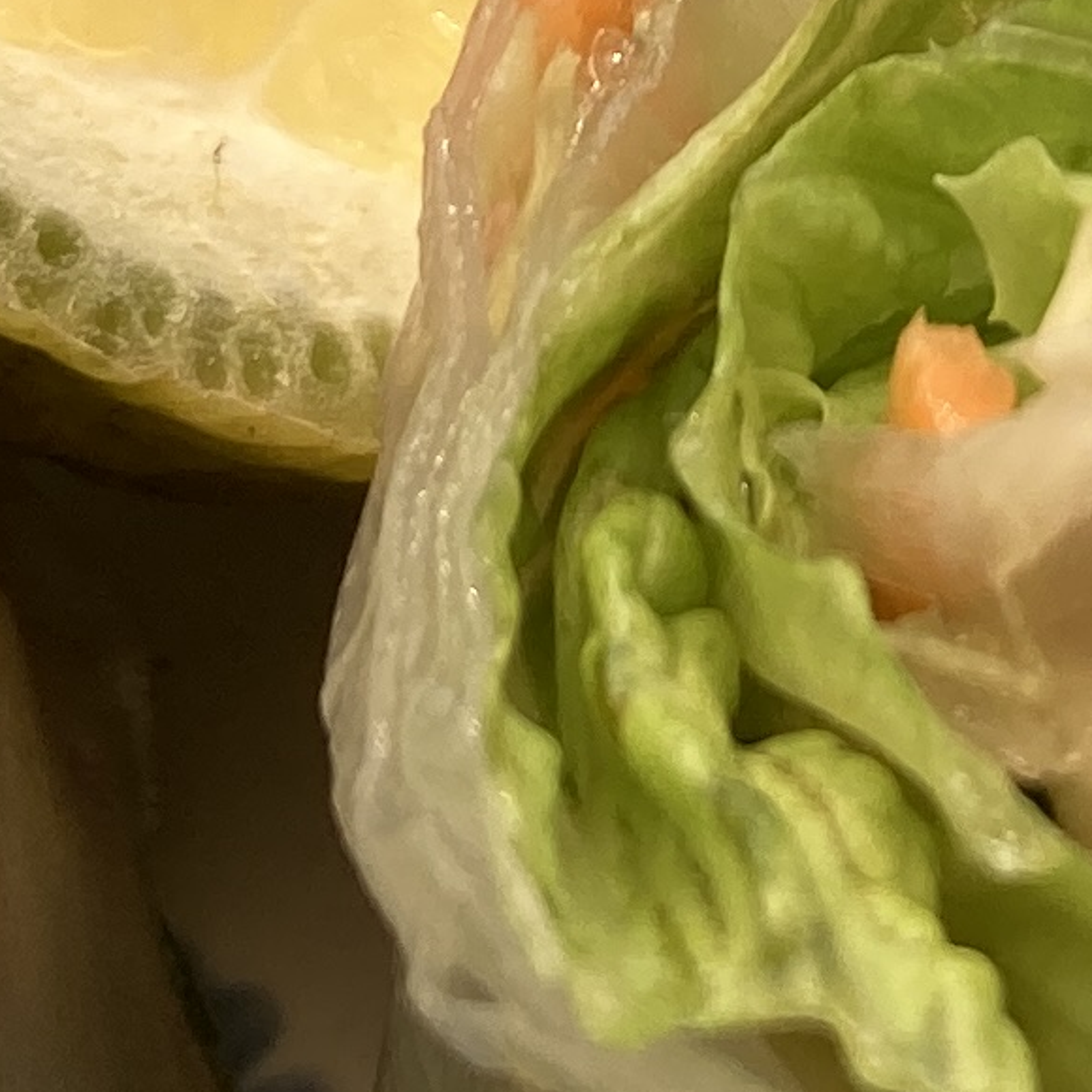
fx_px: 6139
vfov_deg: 9.6
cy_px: -913
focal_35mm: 172
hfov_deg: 9.9
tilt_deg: -48.8
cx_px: 1572
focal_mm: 3.99
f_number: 1.8
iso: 20
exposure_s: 1/558
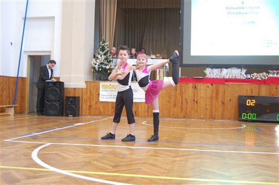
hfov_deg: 46.5
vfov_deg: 31.8
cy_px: 92
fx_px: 325
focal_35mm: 42
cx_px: 140
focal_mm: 28
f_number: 4.2
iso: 800
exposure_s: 1/30
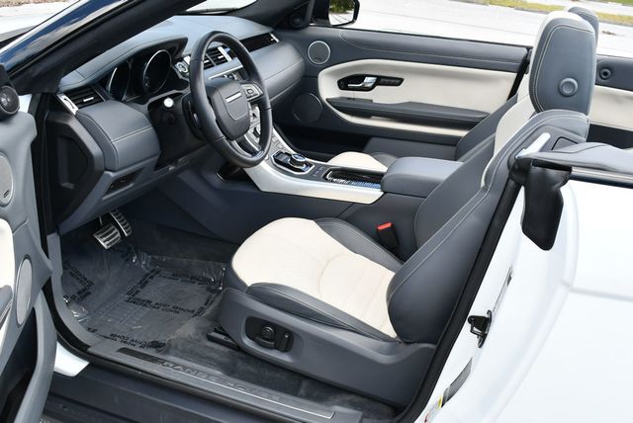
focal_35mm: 36
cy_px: 212
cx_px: 316
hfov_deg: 53.1
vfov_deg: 36.9
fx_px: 634
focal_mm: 18
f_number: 5.6
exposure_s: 1/250
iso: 320
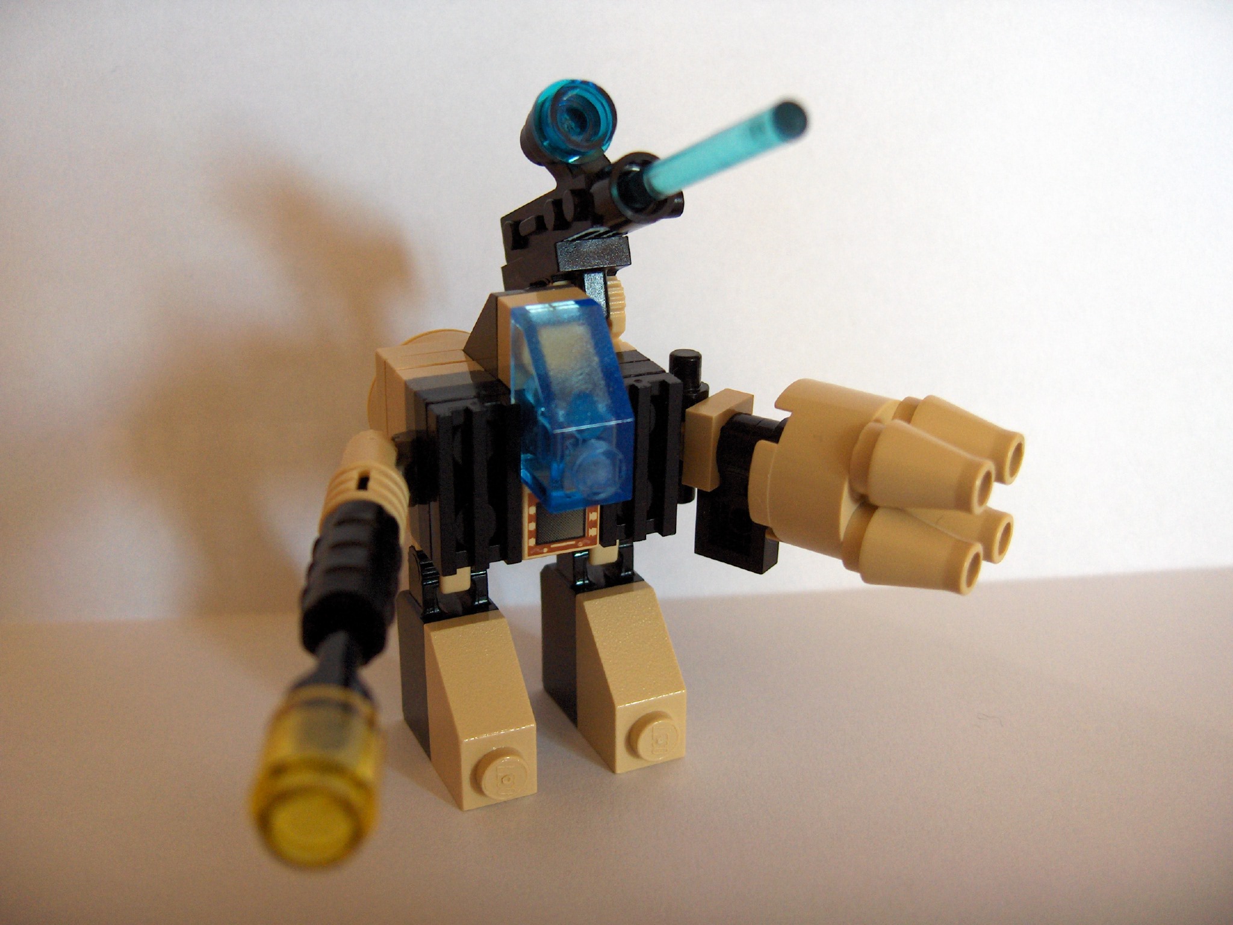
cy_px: 462
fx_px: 1389
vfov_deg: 36.8
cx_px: 616
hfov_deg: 47.9
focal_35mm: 39
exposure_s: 1/75.2
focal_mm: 8
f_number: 2.8
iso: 200
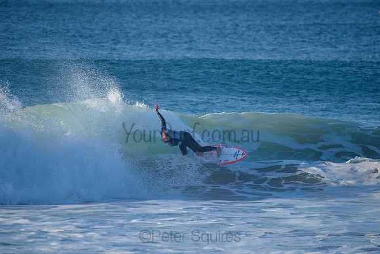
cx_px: 191
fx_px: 5698
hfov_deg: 3.8
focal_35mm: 540
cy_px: 121
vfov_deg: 2.5
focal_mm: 500
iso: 360
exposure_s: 1/2000
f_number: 5.6
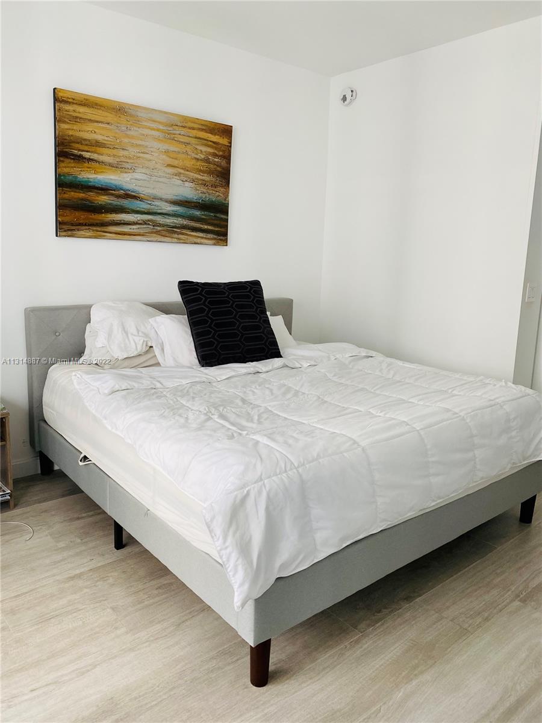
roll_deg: -1.9
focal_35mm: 26
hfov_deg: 53.1
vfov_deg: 67.3
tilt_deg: -10.7
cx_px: 271
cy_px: 362
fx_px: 543
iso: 80
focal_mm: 4.25
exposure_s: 1/121
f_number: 1.8
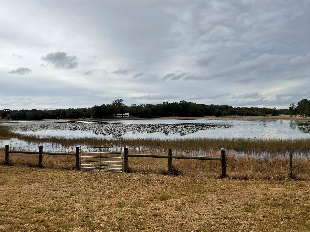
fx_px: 260
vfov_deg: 48.2
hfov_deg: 61.7
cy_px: 116
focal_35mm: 29
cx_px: 155
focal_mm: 3
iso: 16
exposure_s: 1/1035
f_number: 1.8
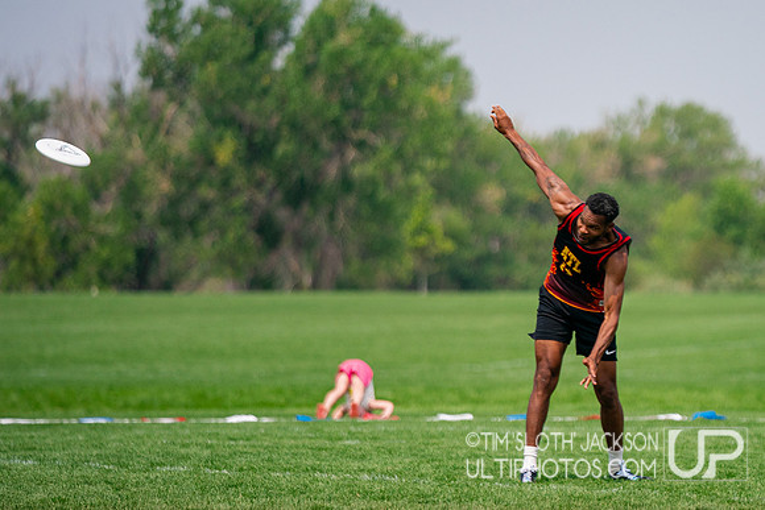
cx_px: 588
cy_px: 275
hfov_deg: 6.3
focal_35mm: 327
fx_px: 6953
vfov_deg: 4.2
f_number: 2.8
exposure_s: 1/8000
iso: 400
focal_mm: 200
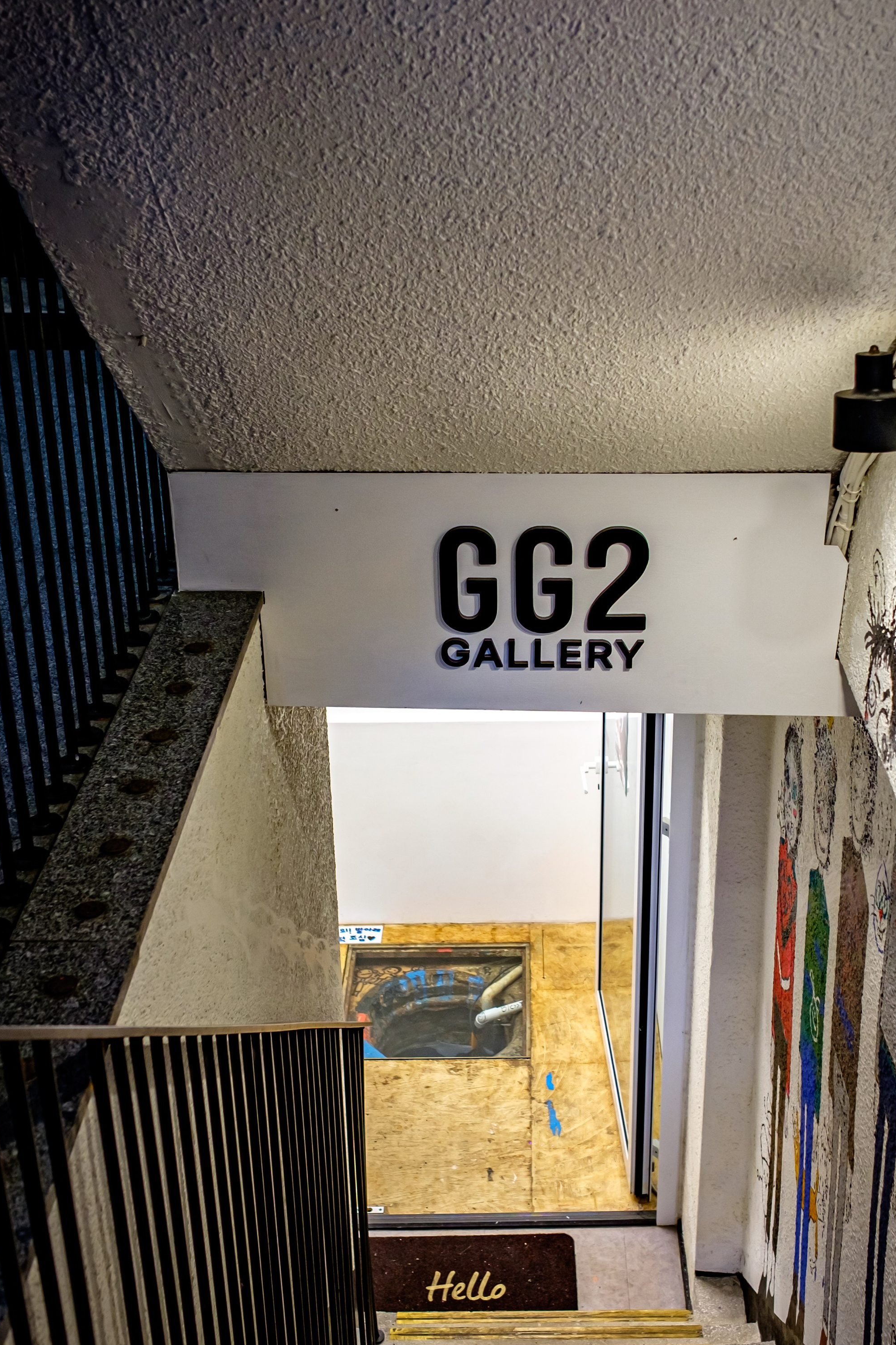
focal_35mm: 45
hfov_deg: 29.7
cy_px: 634
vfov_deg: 43.6
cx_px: 571
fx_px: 1680
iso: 400
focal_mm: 23
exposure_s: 1/125
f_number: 3.2
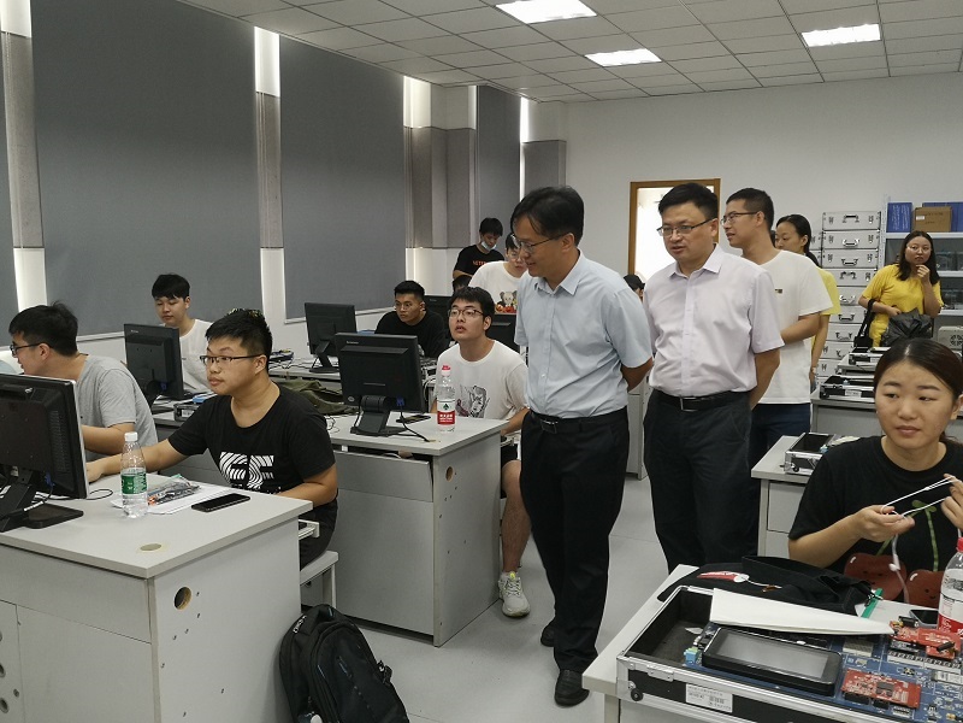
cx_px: 482
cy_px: 362
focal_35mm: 30
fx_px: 835
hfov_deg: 60.0
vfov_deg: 46.8
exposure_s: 1/50
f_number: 1.8
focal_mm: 3.95
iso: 125
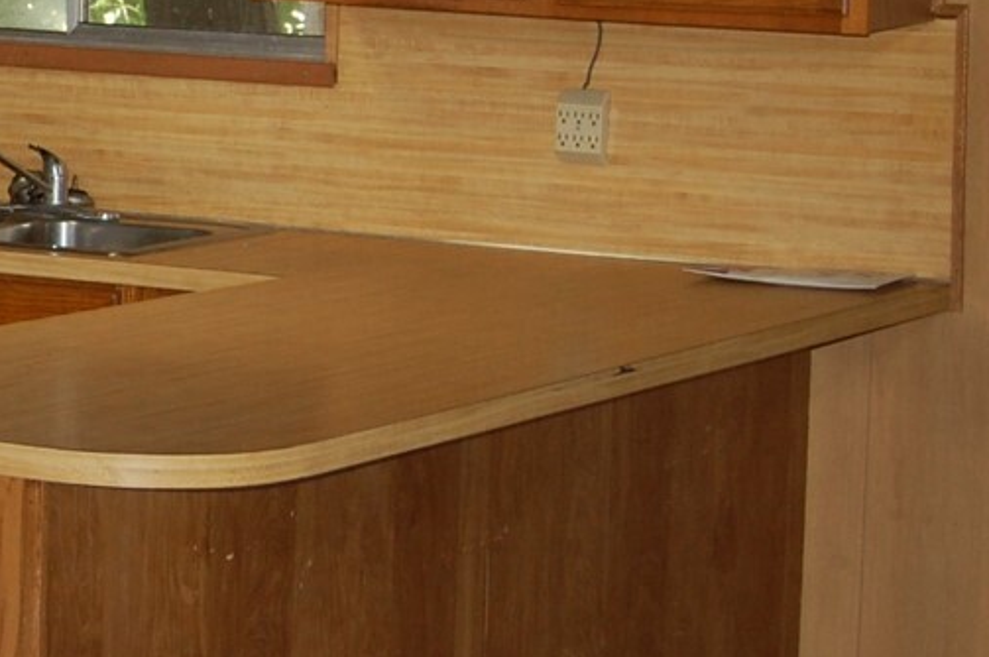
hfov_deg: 12.9
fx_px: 4170
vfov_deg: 9.0
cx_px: -455
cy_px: 186
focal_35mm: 152
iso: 400
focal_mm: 30
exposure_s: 1/60
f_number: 4.2
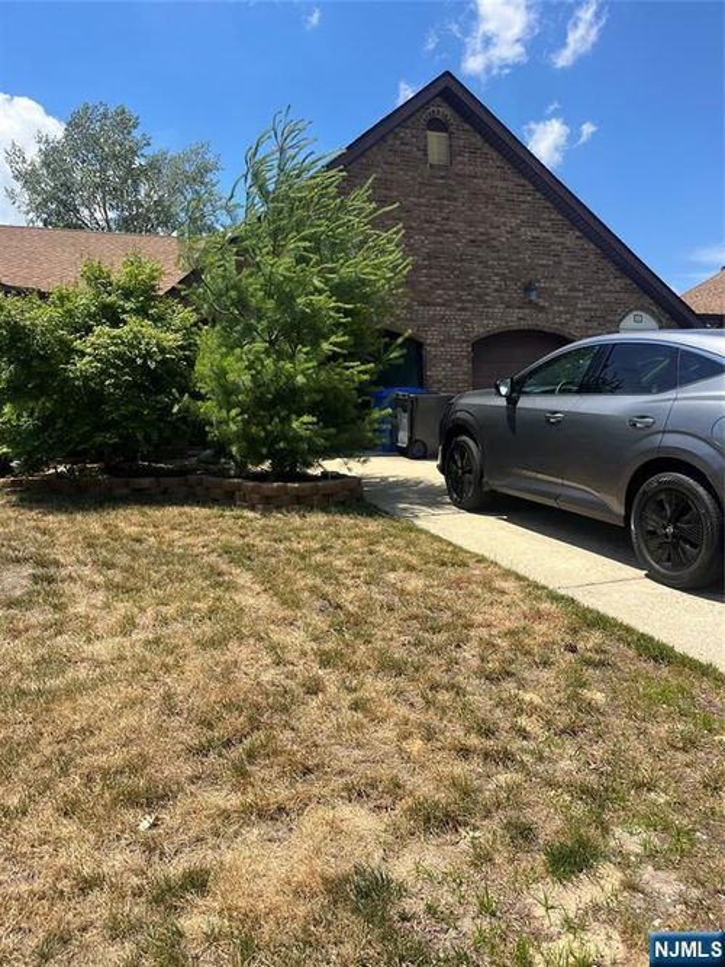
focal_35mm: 26
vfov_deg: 67.3
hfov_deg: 53.0
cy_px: 484
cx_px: 362
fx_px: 726
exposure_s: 1/2268
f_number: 1.6
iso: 50
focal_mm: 5.1
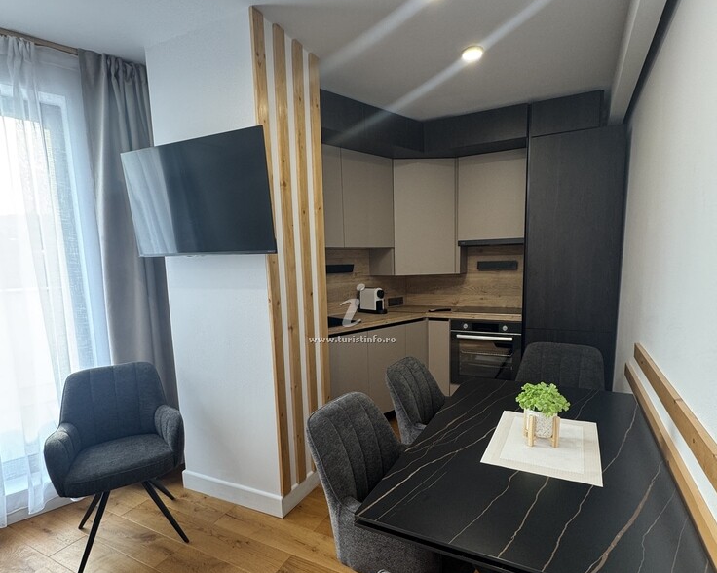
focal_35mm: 19
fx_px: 403
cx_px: 358
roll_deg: +1.9
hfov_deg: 83.3
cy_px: 318
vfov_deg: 70.6
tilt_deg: -7.6
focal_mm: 2.22
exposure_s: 1/50
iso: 125
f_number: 2.2
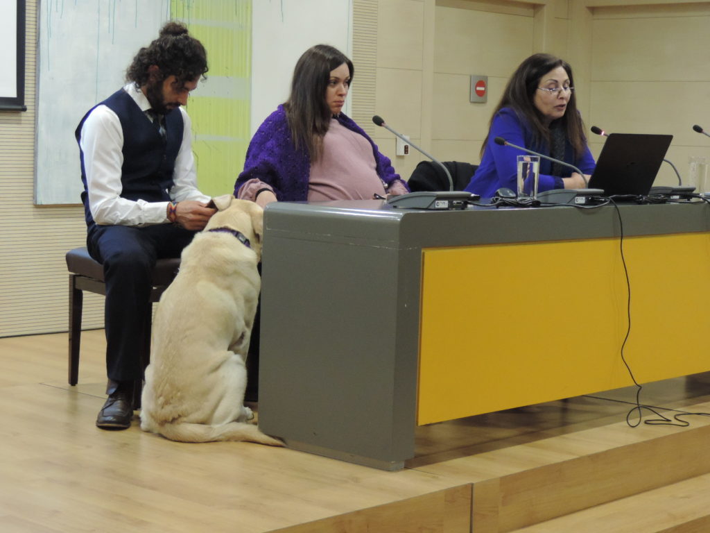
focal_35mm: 75
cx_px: 355
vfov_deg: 19.6
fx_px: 1538
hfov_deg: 26.0
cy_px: 266
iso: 720
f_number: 3.9
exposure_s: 1/25
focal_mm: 13.3
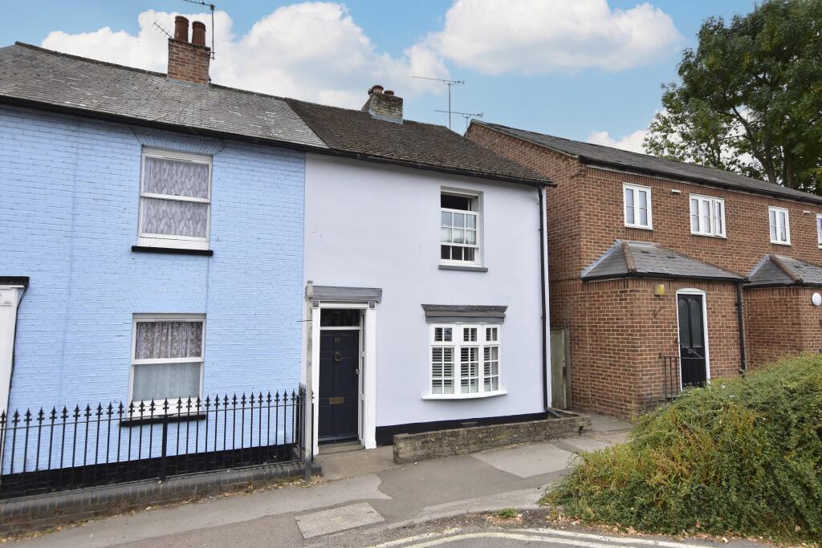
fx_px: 480
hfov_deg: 81.2
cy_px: 274
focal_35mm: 21
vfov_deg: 59.5
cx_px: 411
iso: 640
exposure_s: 1/500
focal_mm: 14
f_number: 8
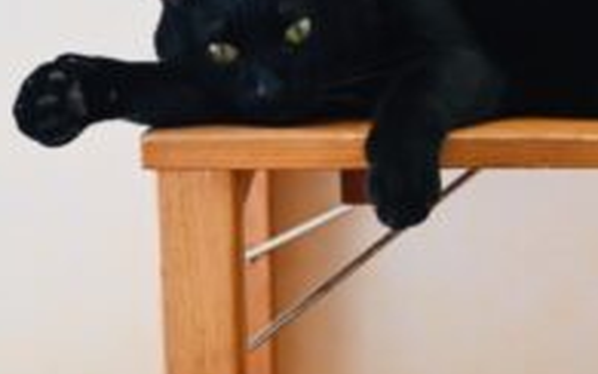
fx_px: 1500
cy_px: 215
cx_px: 531
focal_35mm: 92
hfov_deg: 22.1
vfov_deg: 14.2
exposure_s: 1/125
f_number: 2.8
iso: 1000
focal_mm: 28
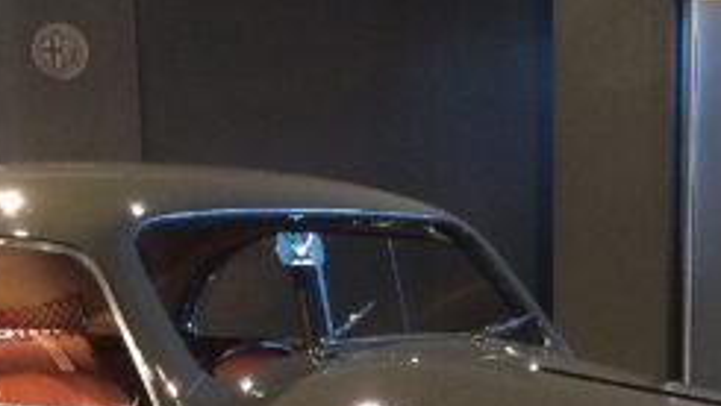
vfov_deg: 11.7
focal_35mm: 99
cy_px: 633
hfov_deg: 21.2
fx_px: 1893
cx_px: 612
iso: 320
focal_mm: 4.15
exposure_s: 1/17
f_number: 2.2
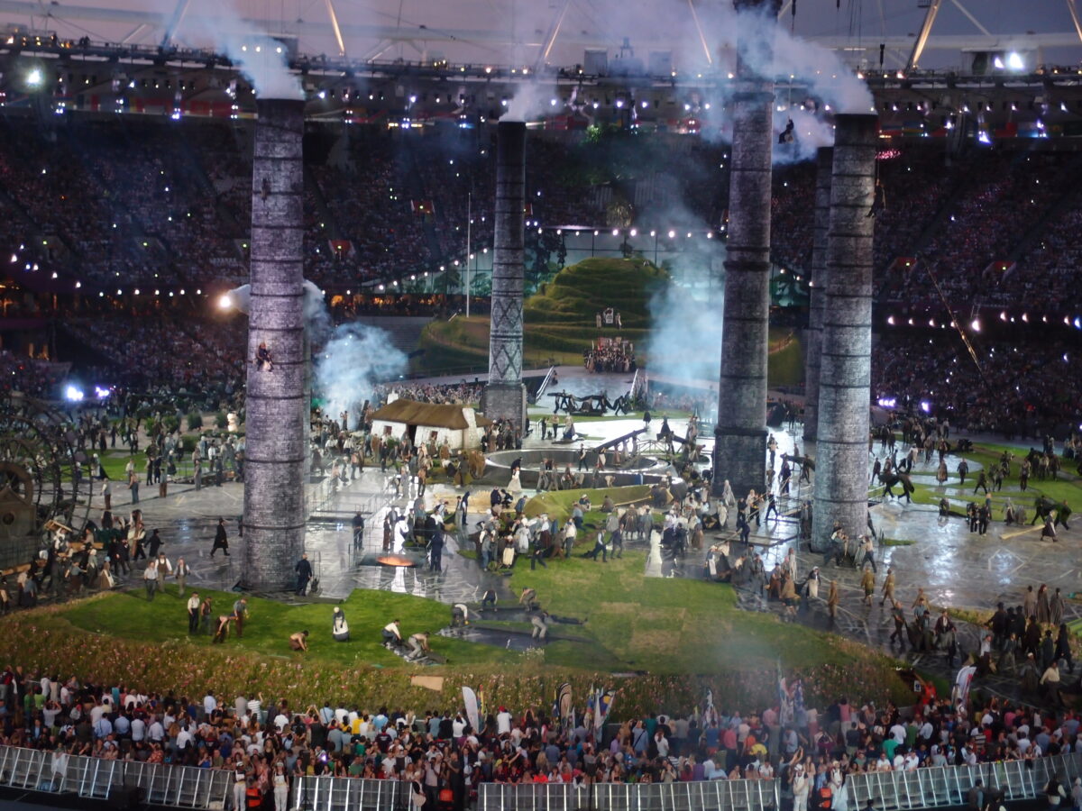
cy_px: 406
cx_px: 541
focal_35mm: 65
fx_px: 2032
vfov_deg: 22.6
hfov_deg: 29.8
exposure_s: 1/50
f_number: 2.2
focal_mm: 14.05
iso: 200
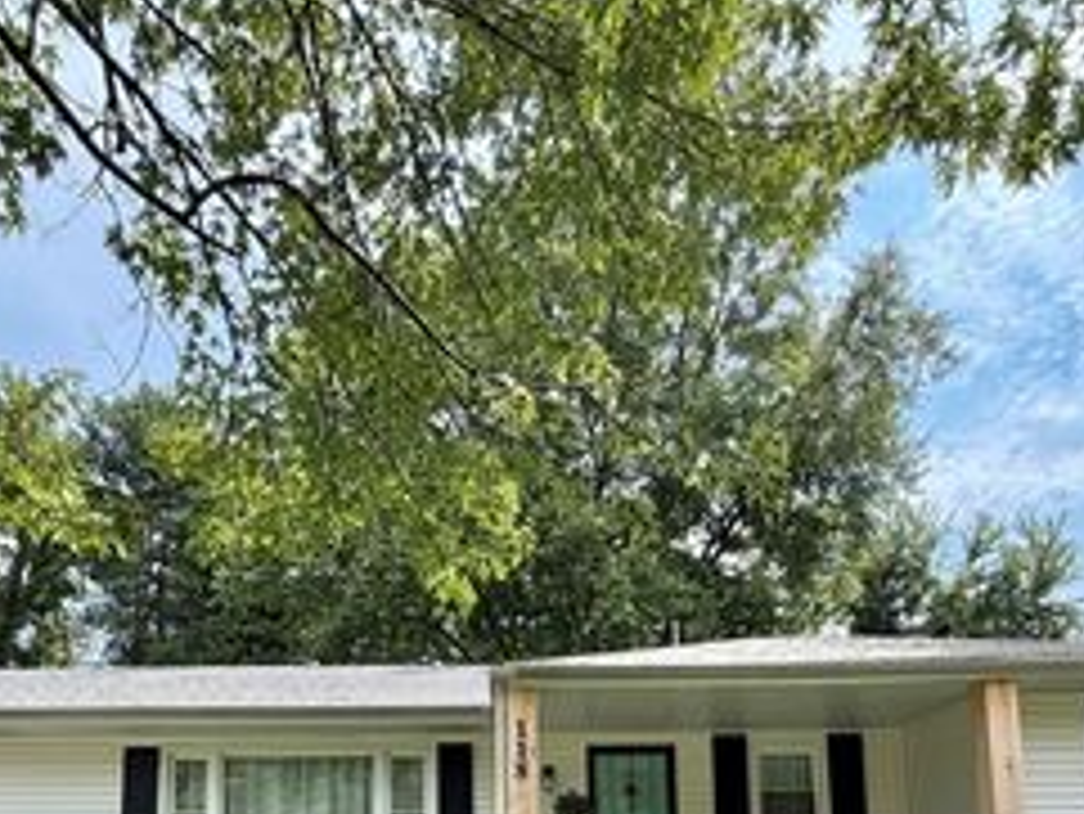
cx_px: 508
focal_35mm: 29
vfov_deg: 42.4
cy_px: 794
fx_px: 909
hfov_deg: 61.6
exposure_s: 1/770
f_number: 2.2
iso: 40
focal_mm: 2.22
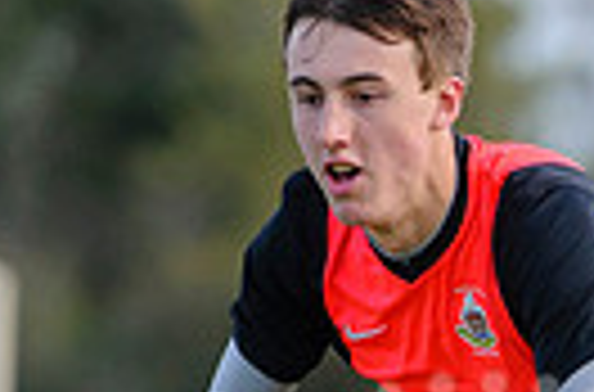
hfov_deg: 1.2
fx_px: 27786
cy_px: 869
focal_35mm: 1690
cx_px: 596
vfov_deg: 0.8
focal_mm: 200
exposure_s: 1/1600
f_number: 3.2
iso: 400
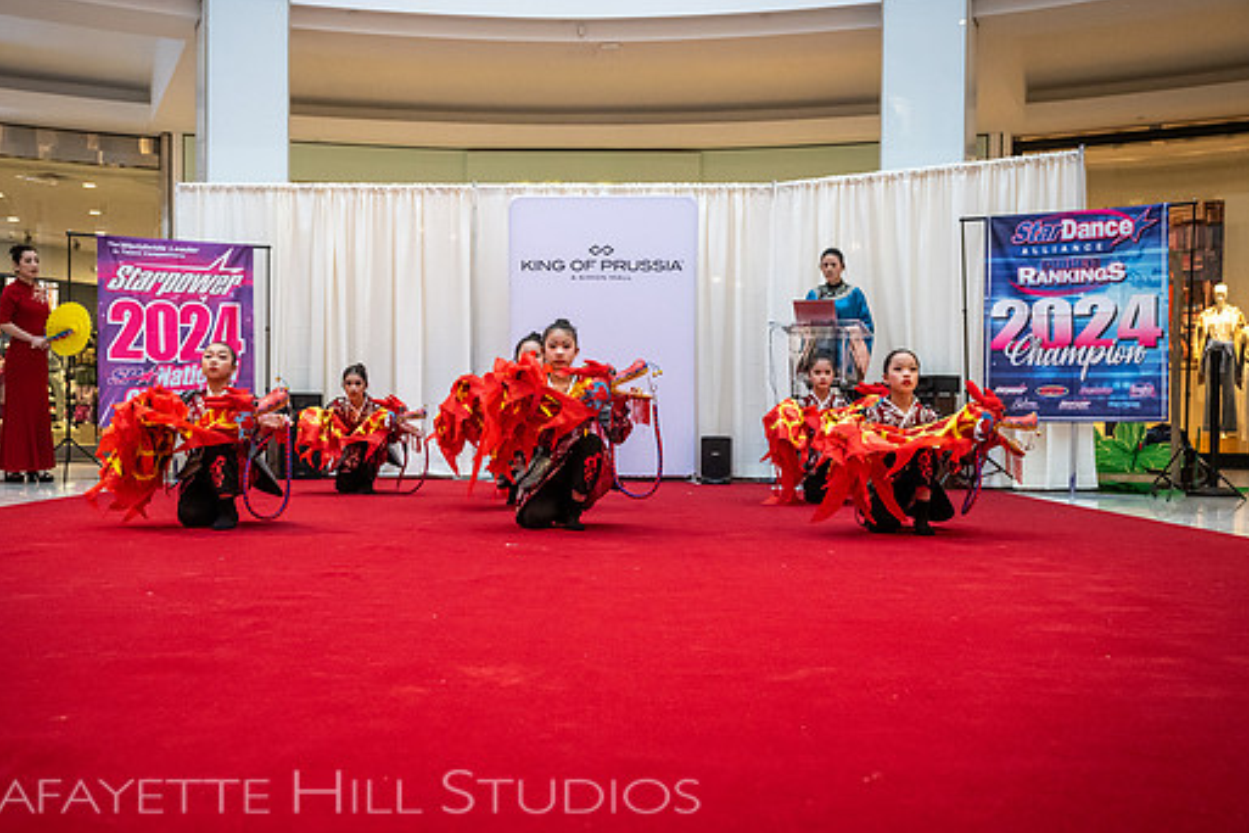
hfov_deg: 49.4
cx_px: 550
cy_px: 447
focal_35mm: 39
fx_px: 1353
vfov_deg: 34.2
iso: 4000
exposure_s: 1/400
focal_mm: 34.5
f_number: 4
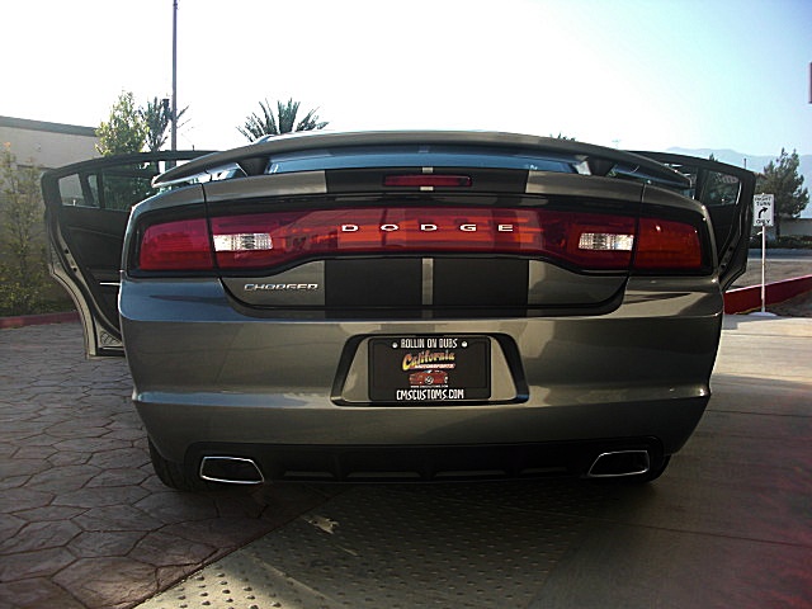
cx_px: 406
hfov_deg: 51.4
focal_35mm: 36
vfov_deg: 39.7
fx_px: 844
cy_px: 304
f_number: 2.8
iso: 50
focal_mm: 6.3
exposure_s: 1/320
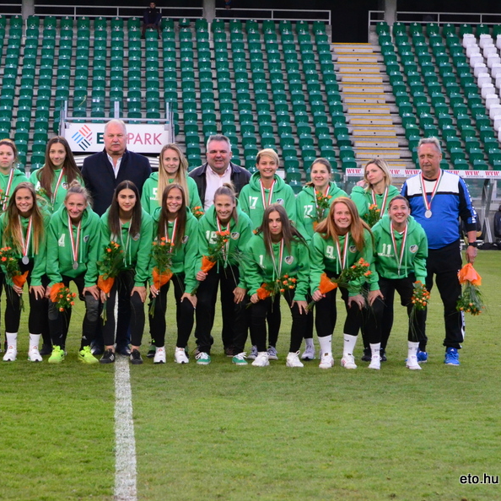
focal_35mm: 135
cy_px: 250
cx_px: 138
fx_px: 2211
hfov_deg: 12.9
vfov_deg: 12.9
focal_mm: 70
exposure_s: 1/500
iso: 3200
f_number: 7.1
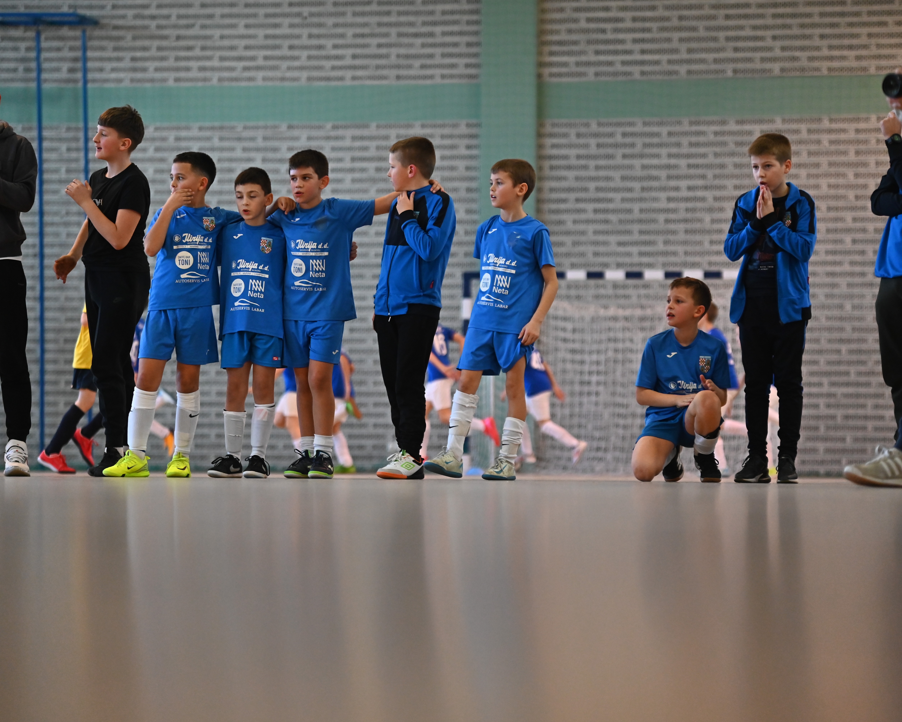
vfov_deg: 10.5
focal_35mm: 147
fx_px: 3924
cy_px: 361
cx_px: 437
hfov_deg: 13.1
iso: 3200
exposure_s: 1/640
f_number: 2.8
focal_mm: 130
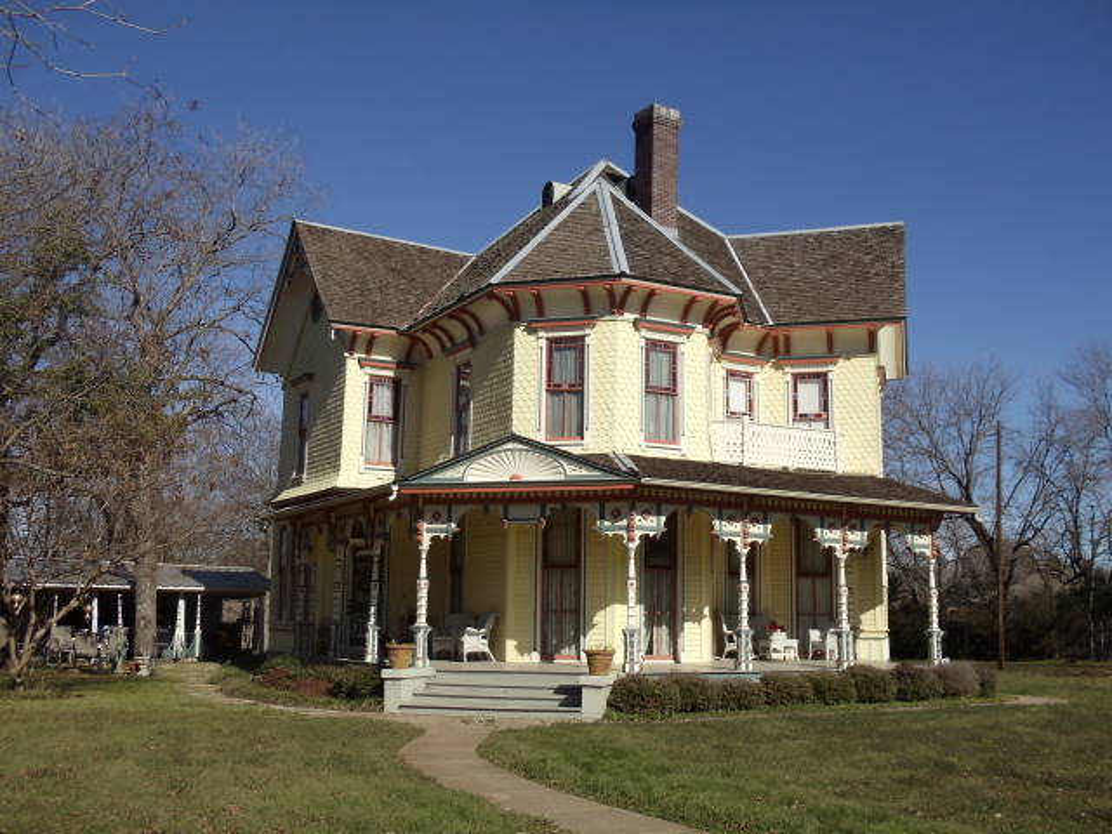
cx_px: 556
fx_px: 1606
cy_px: 417
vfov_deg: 29.1
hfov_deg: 38.2
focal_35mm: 50
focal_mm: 6.81
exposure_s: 1/500
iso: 100
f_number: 7.5
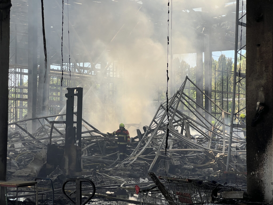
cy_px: 102
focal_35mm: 77
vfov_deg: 19.1
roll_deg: -0.8
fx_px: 607
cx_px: 136
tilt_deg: +3.2
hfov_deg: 25.3
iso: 32
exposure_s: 1/150
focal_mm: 9
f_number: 2.8
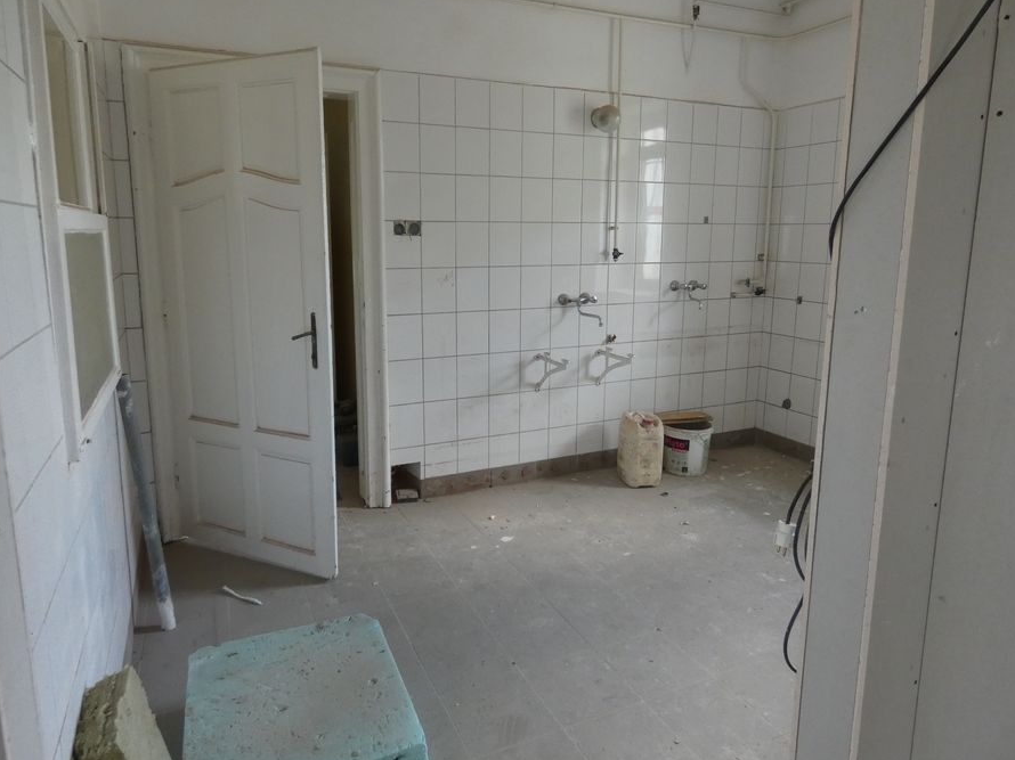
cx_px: 500
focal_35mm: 22
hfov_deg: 76.4
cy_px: 351
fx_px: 645
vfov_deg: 61.0
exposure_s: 1/60
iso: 320
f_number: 2.8
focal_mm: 3.6
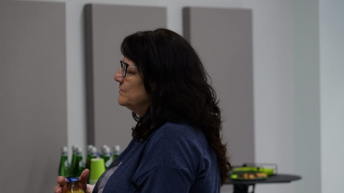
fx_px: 1013
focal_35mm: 111
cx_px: 173
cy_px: 101
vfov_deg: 10.9
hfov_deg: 19.3
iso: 800
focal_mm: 105
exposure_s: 1/100
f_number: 4
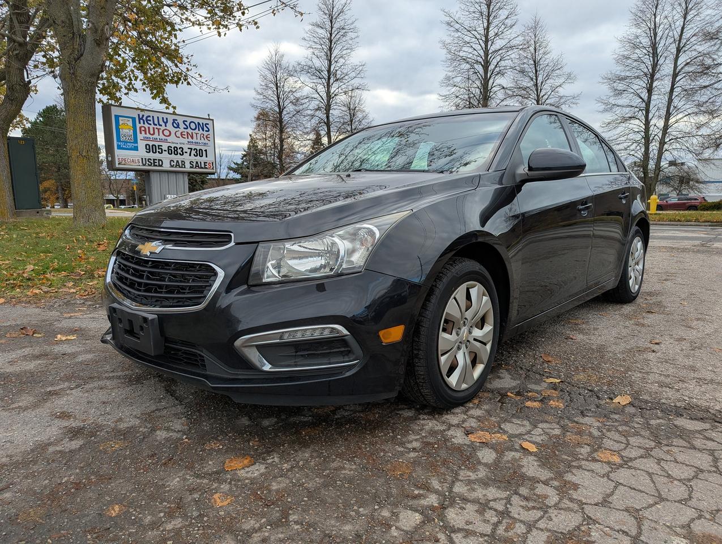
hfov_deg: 71.5
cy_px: 272
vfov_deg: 56.9
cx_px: 361
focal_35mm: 24
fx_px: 501
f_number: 1.85
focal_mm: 6.81
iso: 45
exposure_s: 1/808
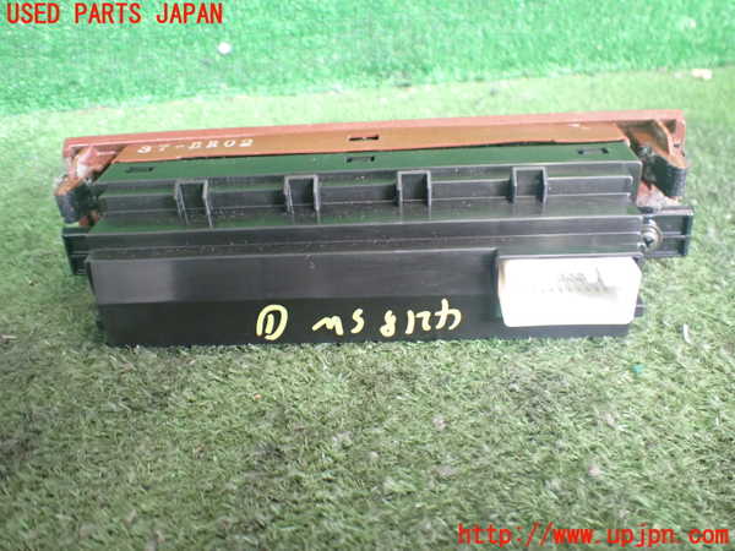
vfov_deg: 46.8
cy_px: 276
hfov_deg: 60.0
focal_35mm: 30
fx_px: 637
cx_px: 368
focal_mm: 5.4
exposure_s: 1/60
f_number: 2.3
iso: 800
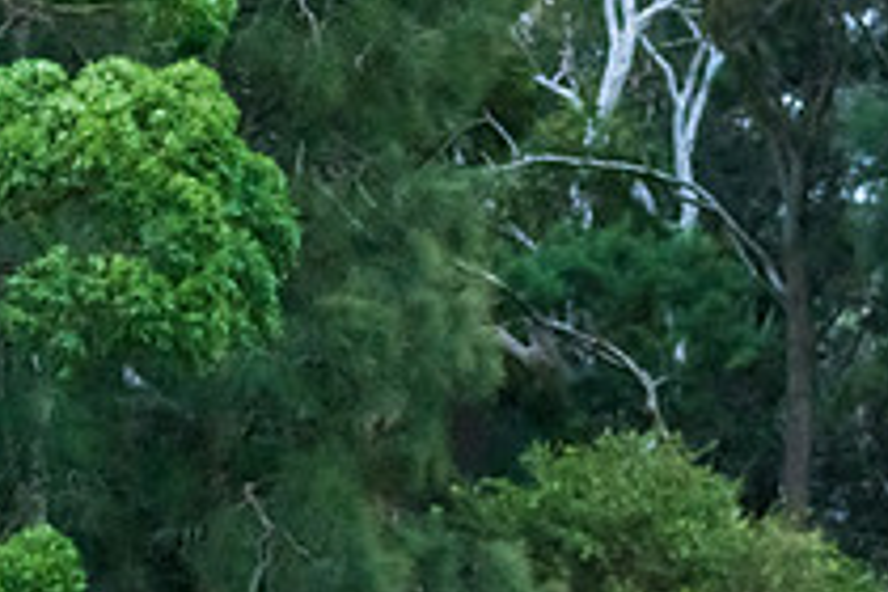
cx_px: 798
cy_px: 740
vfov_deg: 3.1
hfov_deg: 4.6
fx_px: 11050
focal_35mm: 448
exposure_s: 1/1000
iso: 3200
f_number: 5
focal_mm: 150
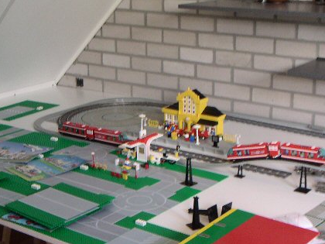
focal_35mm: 67
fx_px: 629
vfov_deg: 21.9
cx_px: 152
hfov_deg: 29.0
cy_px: 160
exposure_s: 1/12
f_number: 2.9
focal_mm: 6.8
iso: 100
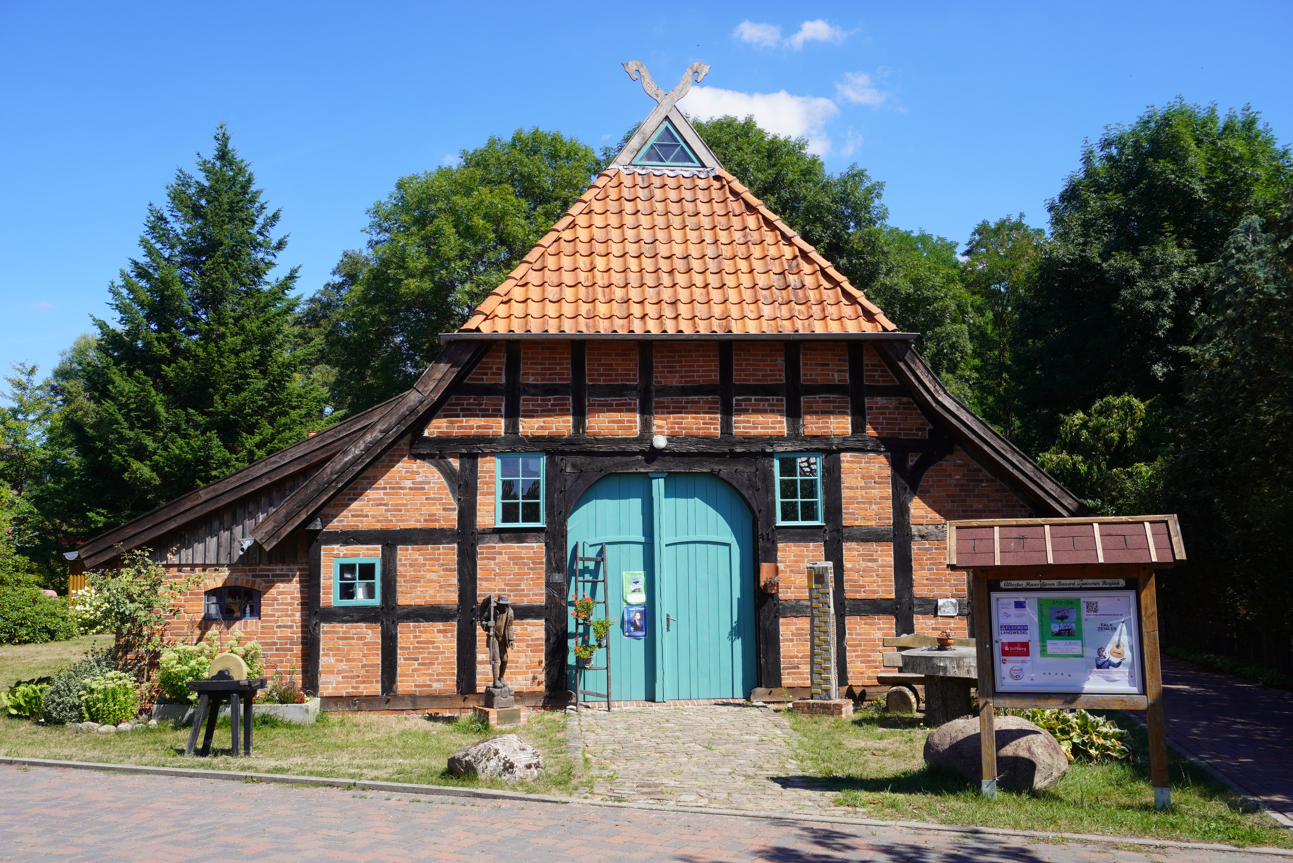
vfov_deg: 41.8
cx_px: 646
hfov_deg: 59.5
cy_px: 432
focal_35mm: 32
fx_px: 1132
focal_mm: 21
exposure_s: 1/125
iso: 100
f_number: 9
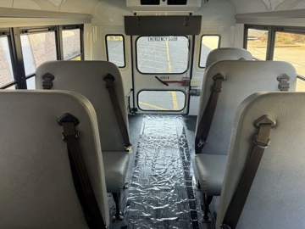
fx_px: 211
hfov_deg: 71.6
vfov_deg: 56.8
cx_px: 152
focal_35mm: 24
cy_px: 114
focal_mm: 6.76
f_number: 1.78
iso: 125
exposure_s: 1/121
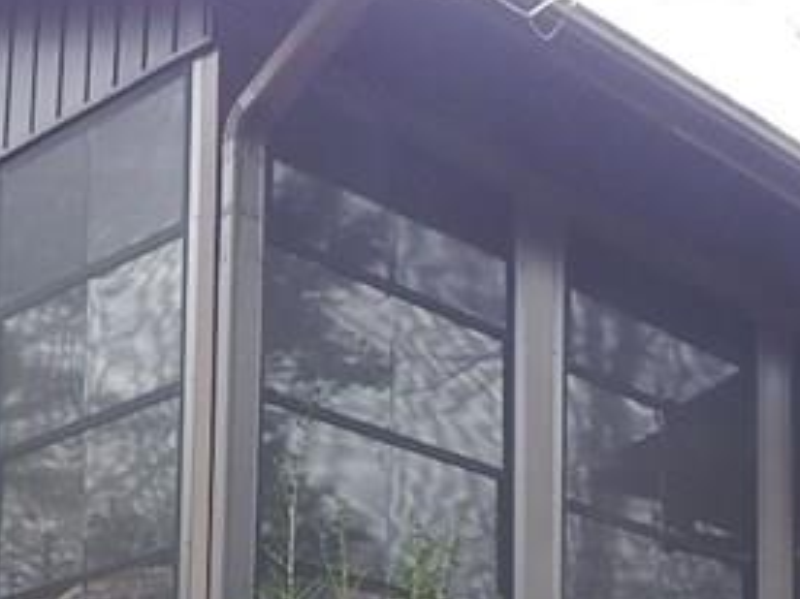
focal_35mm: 82
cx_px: 692
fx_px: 1894
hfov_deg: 23.3
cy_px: 773
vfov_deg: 17.0
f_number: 3
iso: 125
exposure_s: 1/160
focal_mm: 4
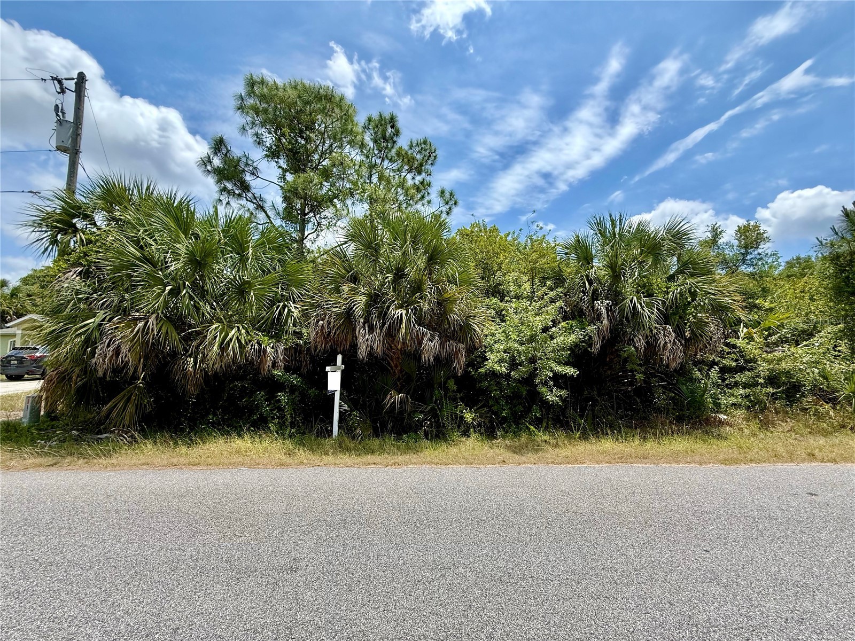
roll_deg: +0.8
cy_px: 320
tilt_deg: +7.5
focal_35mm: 14
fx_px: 346
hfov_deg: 102.1
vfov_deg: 85.7
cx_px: 428
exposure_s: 1/1399
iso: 64
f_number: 2.2
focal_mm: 2.22
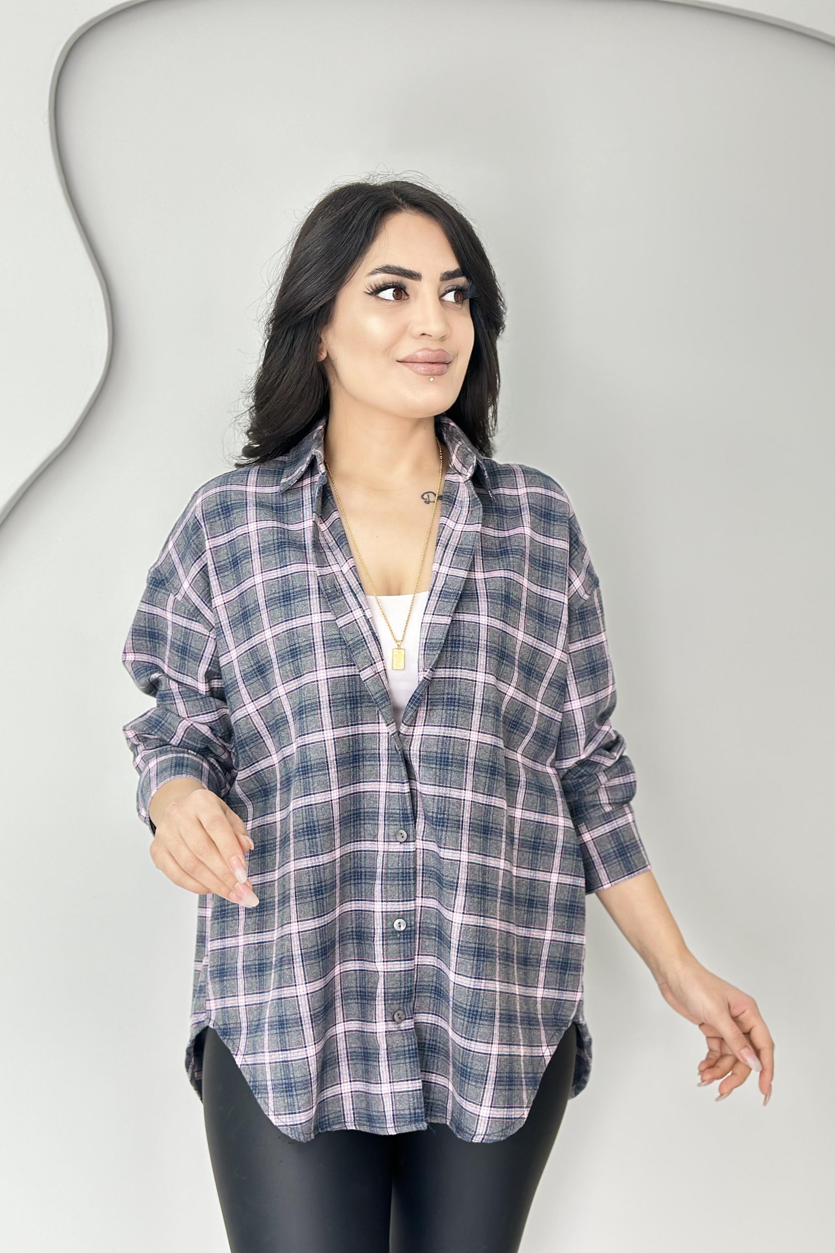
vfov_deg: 39.6
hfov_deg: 27.0
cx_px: 429
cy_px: 627
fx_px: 1739
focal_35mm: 50
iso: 125
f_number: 1.78
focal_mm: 6.86
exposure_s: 1/100
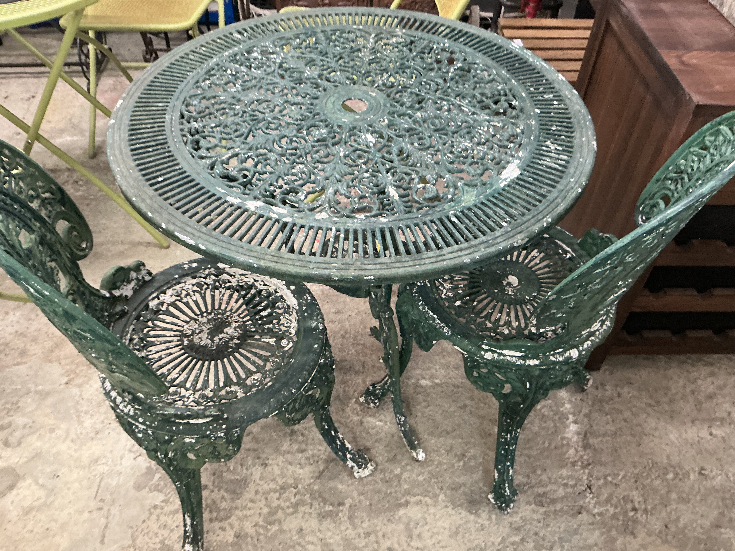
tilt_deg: -45.3
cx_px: 368
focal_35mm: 29
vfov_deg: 48.2
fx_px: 616
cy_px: 276
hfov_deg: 61.7
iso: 200
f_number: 1.8
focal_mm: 3
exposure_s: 1/50
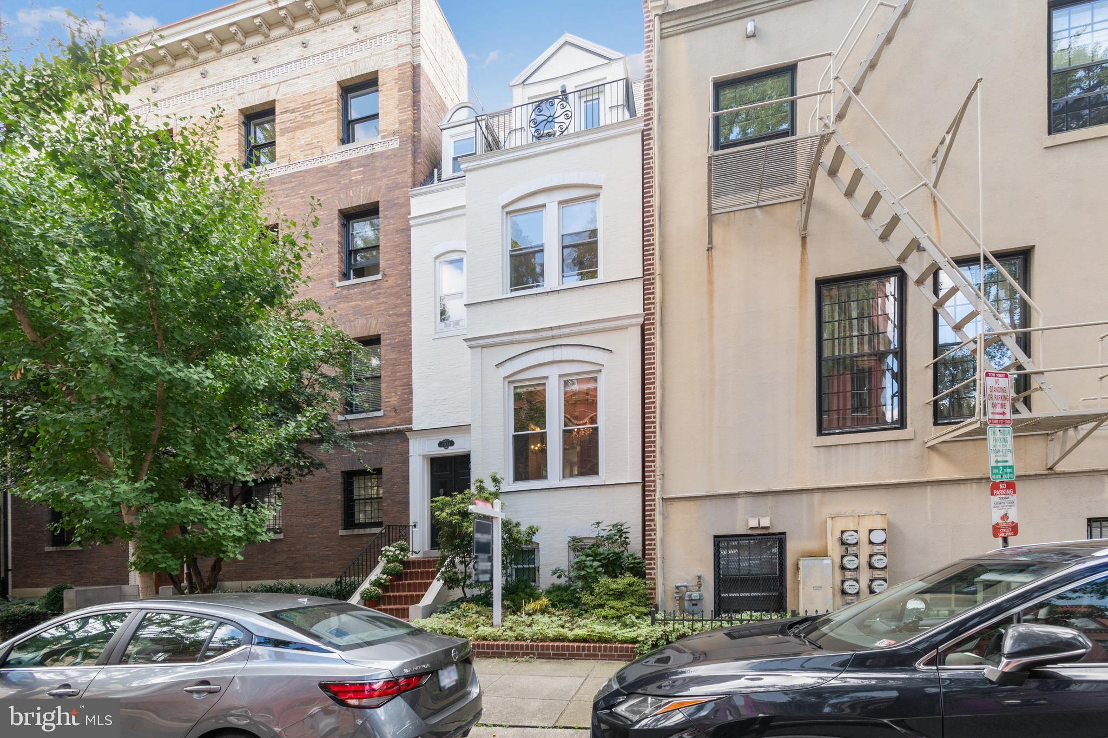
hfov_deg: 100.4
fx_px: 462
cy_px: 369
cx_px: 554
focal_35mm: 15
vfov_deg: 77.3
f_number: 8
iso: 200
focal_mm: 10
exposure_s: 1/60
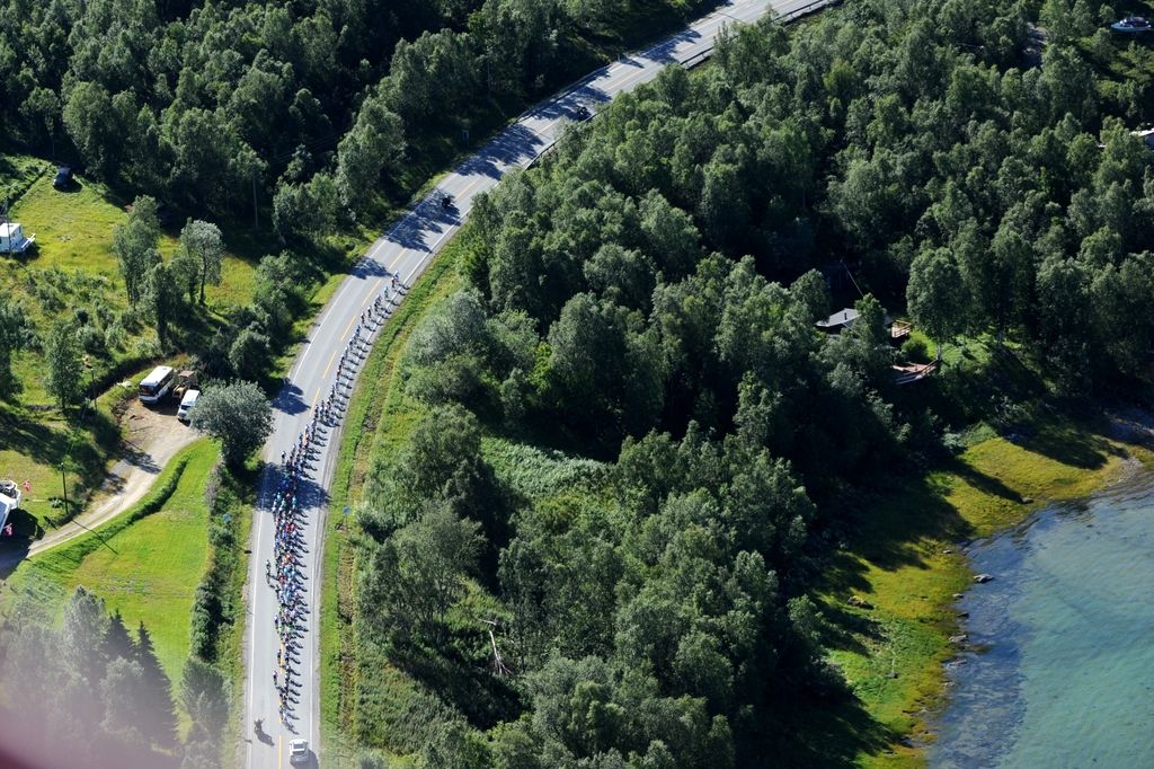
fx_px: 4166
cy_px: 384
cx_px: 577
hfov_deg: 15.8
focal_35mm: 130
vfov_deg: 10.5
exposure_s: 1/1000
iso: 500
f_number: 8
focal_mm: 130
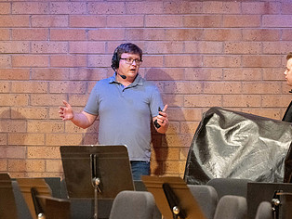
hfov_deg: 5.6
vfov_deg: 4.2
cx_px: 142
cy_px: 74
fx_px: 2997
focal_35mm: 355
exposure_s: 1/160
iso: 6400
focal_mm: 200
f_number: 5.6
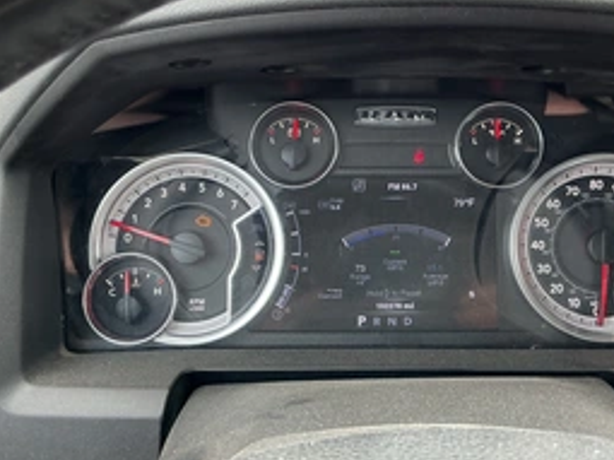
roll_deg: +0.5
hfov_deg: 42.8
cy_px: 212
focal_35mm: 44
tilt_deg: -19.5
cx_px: 361
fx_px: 780
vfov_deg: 32.8
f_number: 1.8
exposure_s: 1/122
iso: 40
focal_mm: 3
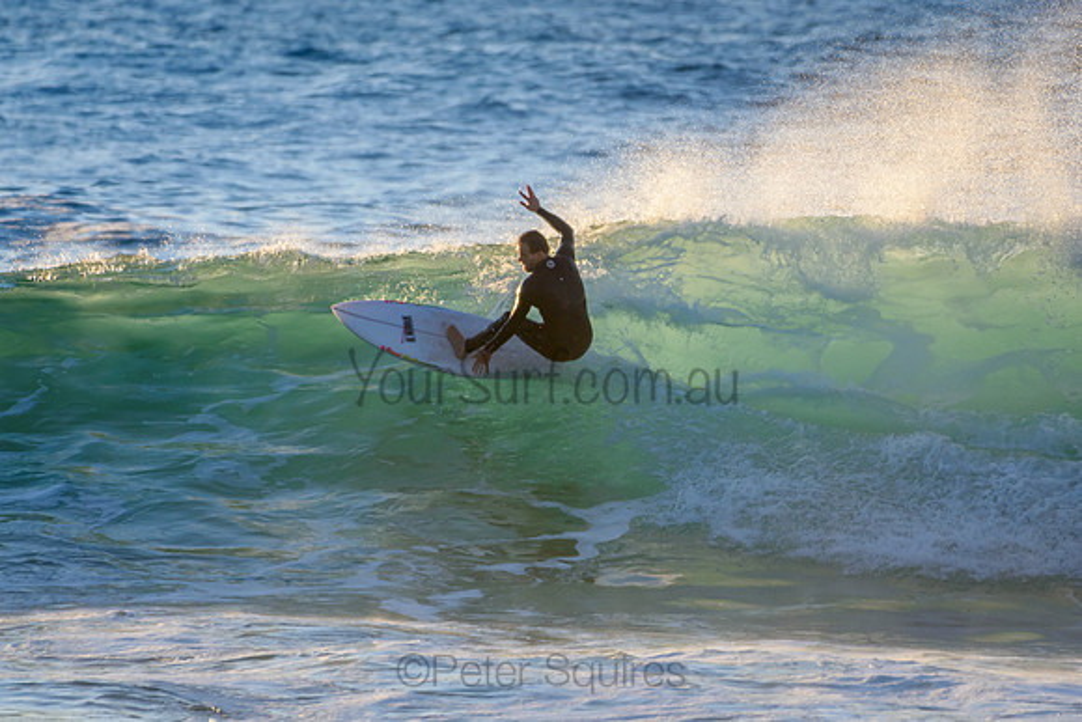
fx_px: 22546
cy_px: 361
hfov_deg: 2.7
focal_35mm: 750
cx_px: 541
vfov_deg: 1.8
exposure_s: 1/1600
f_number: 5.6
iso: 500
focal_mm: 500
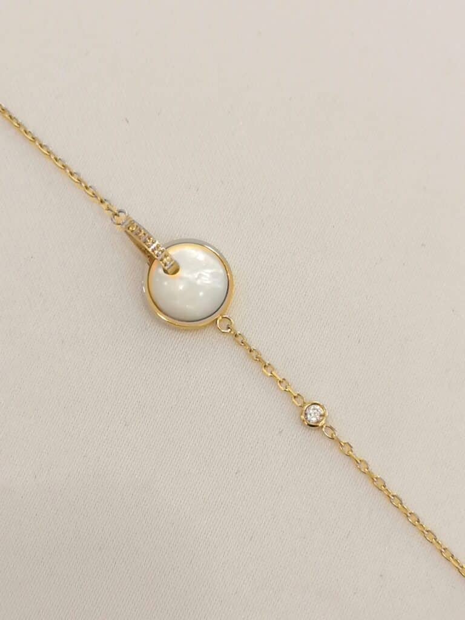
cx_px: 232
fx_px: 1379
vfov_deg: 25.3
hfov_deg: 19.1
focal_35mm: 77
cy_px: 310
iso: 100
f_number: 1.8
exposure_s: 1/50
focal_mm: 4.75
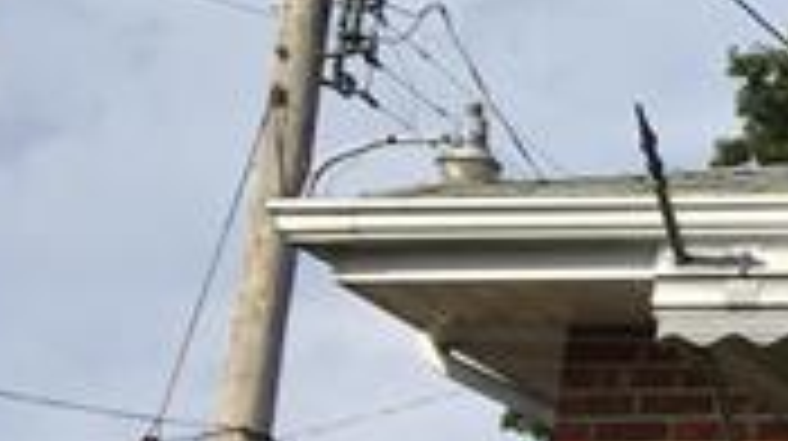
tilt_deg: +13.3
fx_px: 3861
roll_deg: +0.9
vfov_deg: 6.5
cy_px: 486
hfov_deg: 9.5
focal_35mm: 185
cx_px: 2247
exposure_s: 1/2079
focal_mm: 4.15
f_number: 2.2
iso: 25
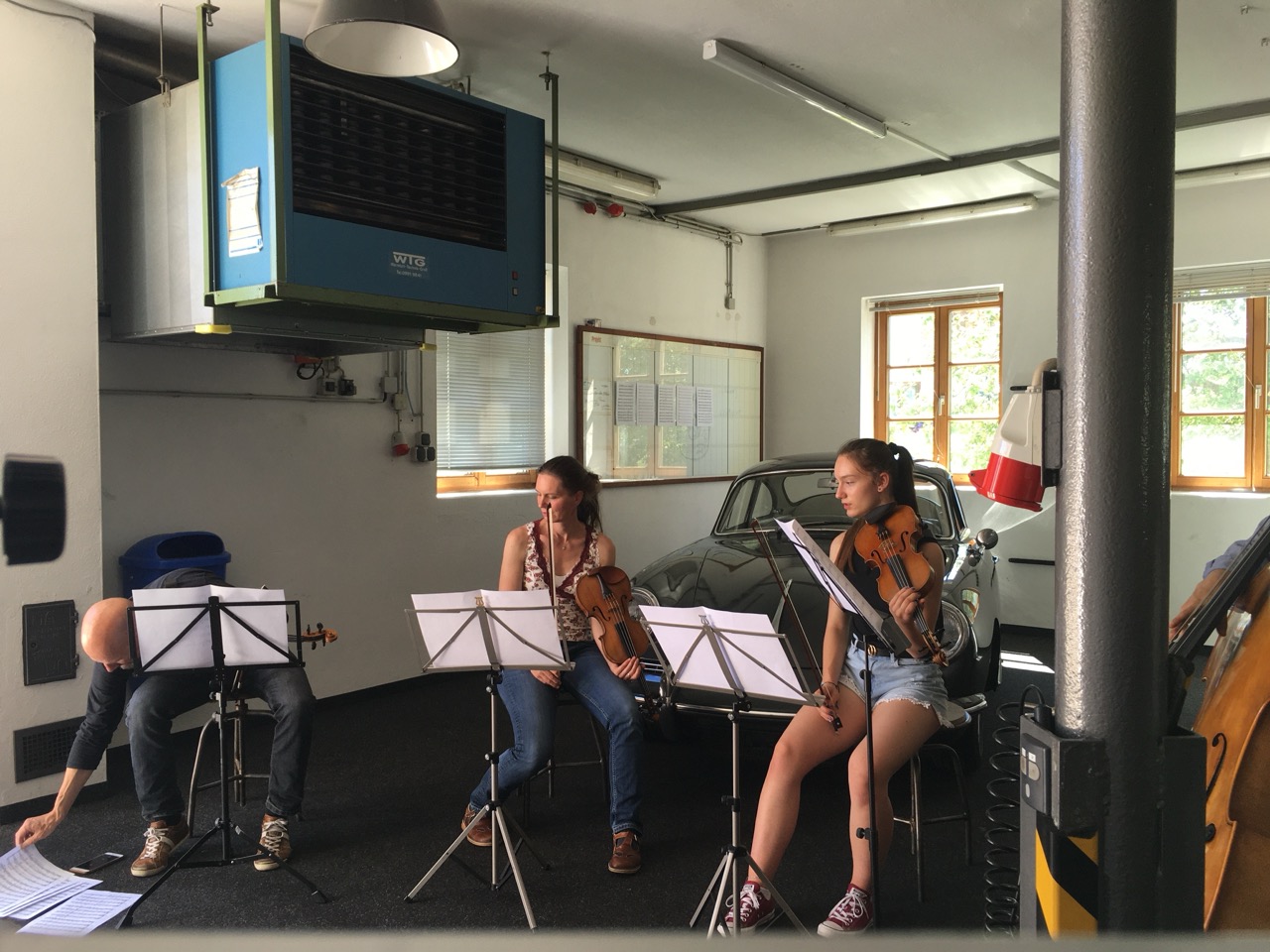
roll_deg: -0.2
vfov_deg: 48.2
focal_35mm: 29
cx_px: 635
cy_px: 476
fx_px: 1064
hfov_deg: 61.7
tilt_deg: -2.5
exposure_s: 1/50
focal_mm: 4.15
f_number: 2.2
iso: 32
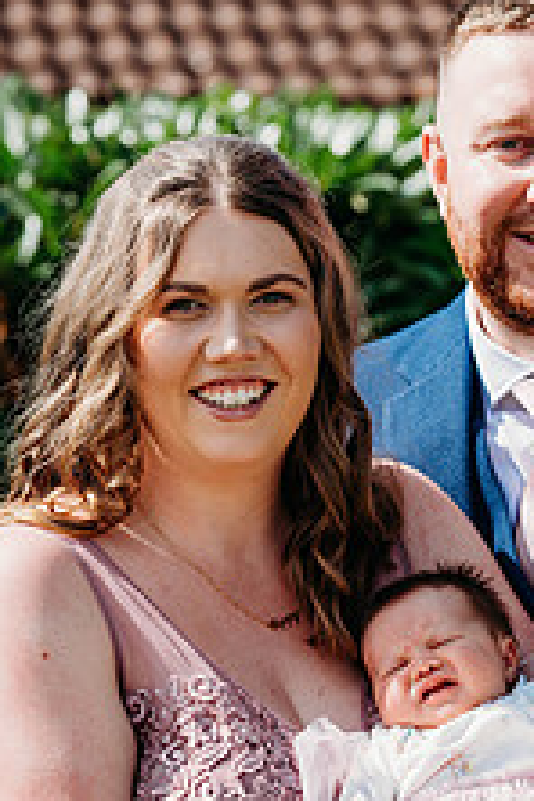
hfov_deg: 8.0
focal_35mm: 172
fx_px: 3827
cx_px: 410
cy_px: 664
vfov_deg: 11.9
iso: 100
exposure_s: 1/2000
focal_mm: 85
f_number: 4
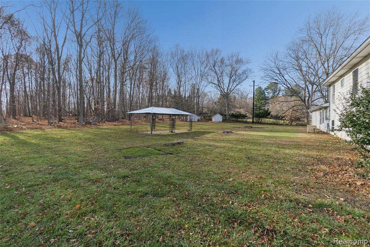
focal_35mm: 15
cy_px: 124
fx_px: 154
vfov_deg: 77.3
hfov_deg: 100.4
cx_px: 185
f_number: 8
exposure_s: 1/640
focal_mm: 10
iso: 400
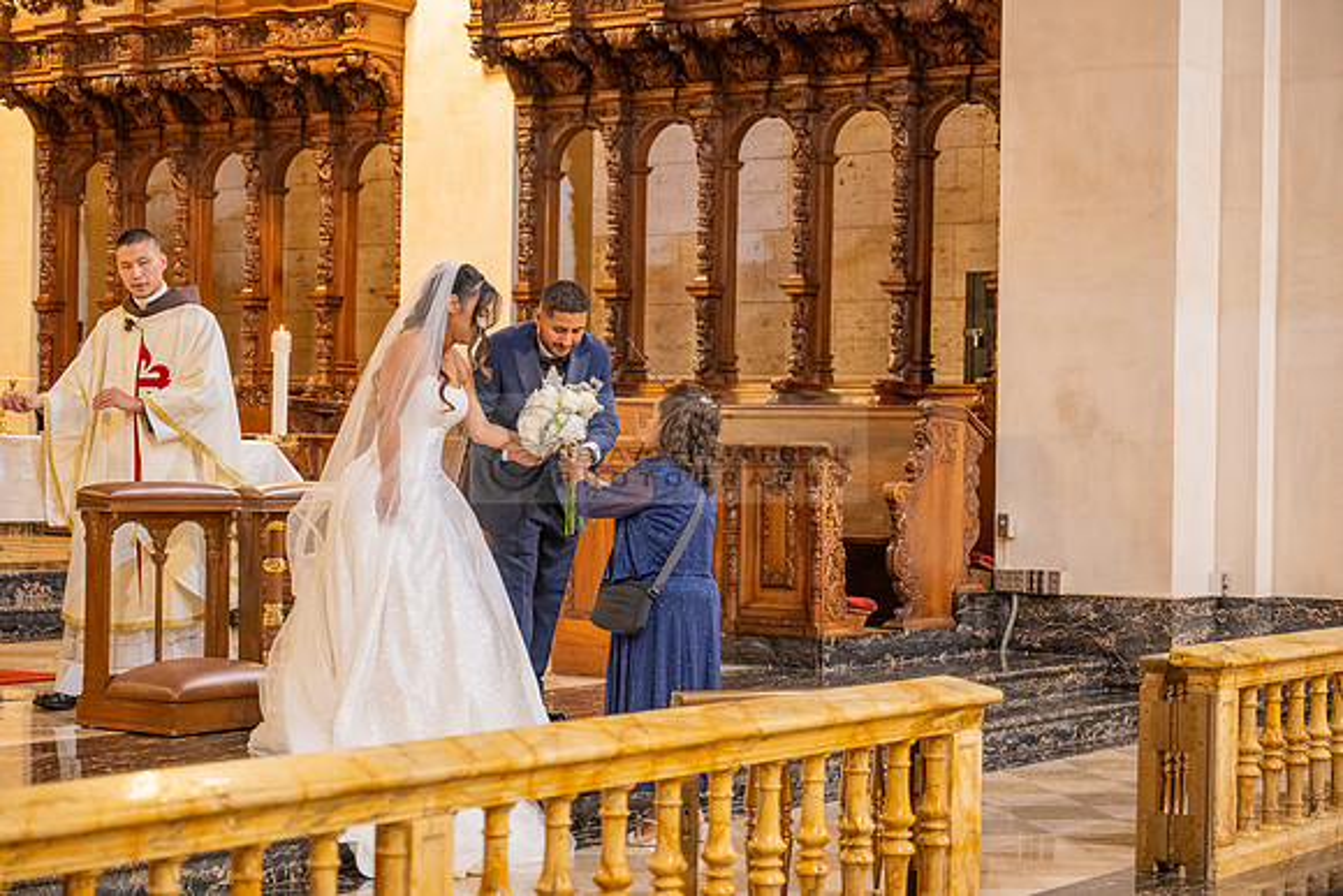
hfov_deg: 28.8
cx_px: 672
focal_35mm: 70
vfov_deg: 19.5
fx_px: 2612
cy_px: 448
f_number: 2.8
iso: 2000
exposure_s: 1/125
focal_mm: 70
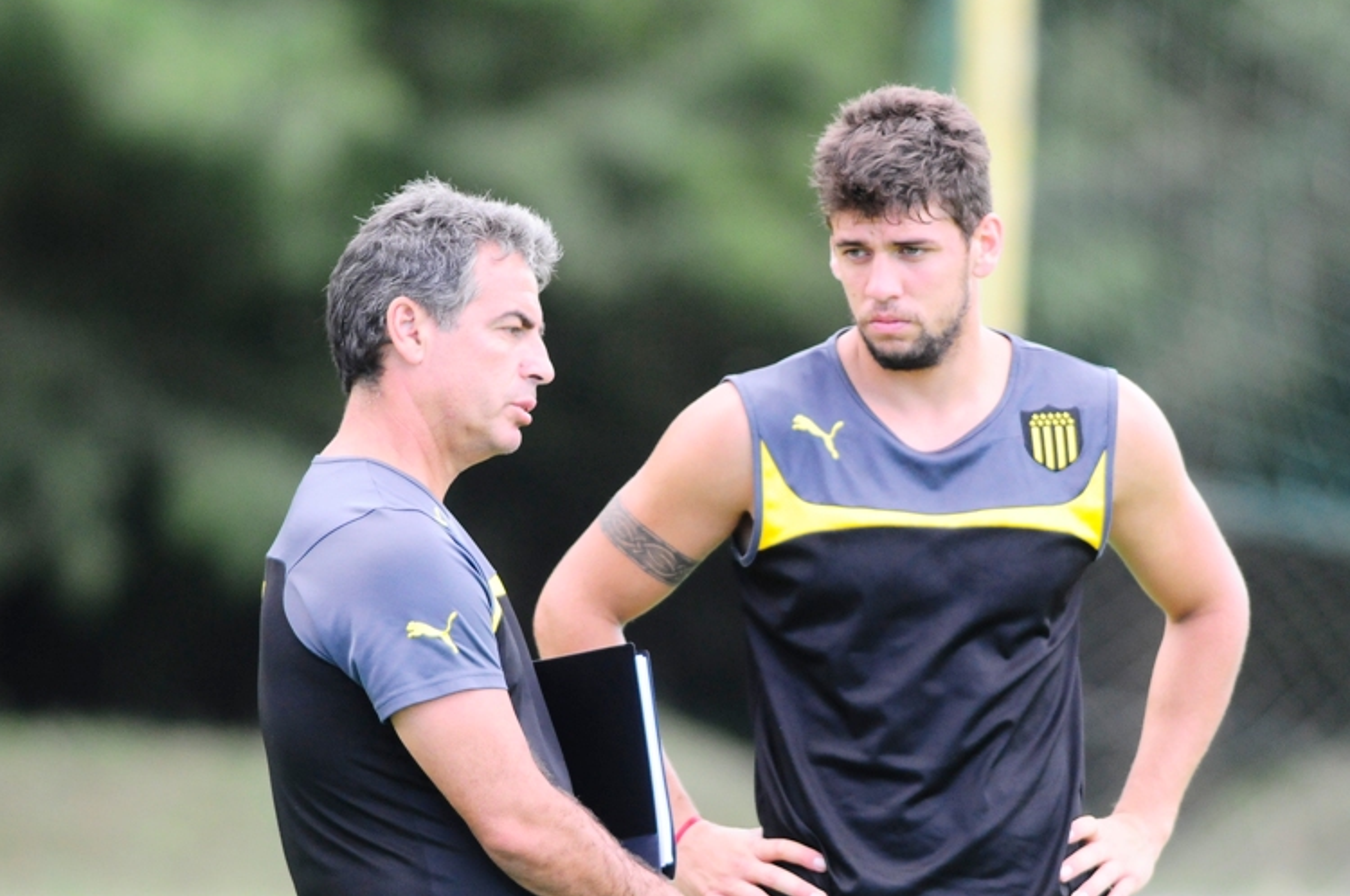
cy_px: 578
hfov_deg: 3.4
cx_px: 745
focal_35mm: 614
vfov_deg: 2.2
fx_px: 22995
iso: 800
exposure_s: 1/640
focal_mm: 300
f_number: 2.8
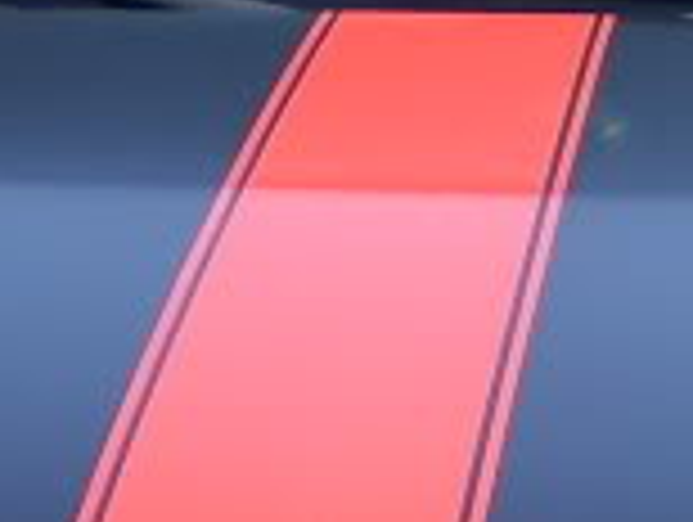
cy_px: 657
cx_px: 486
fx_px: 4792
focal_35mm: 239
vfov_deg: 6.2
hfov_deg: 8.3
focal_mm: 6.3
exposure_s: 1/640
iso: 64
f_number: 3.1
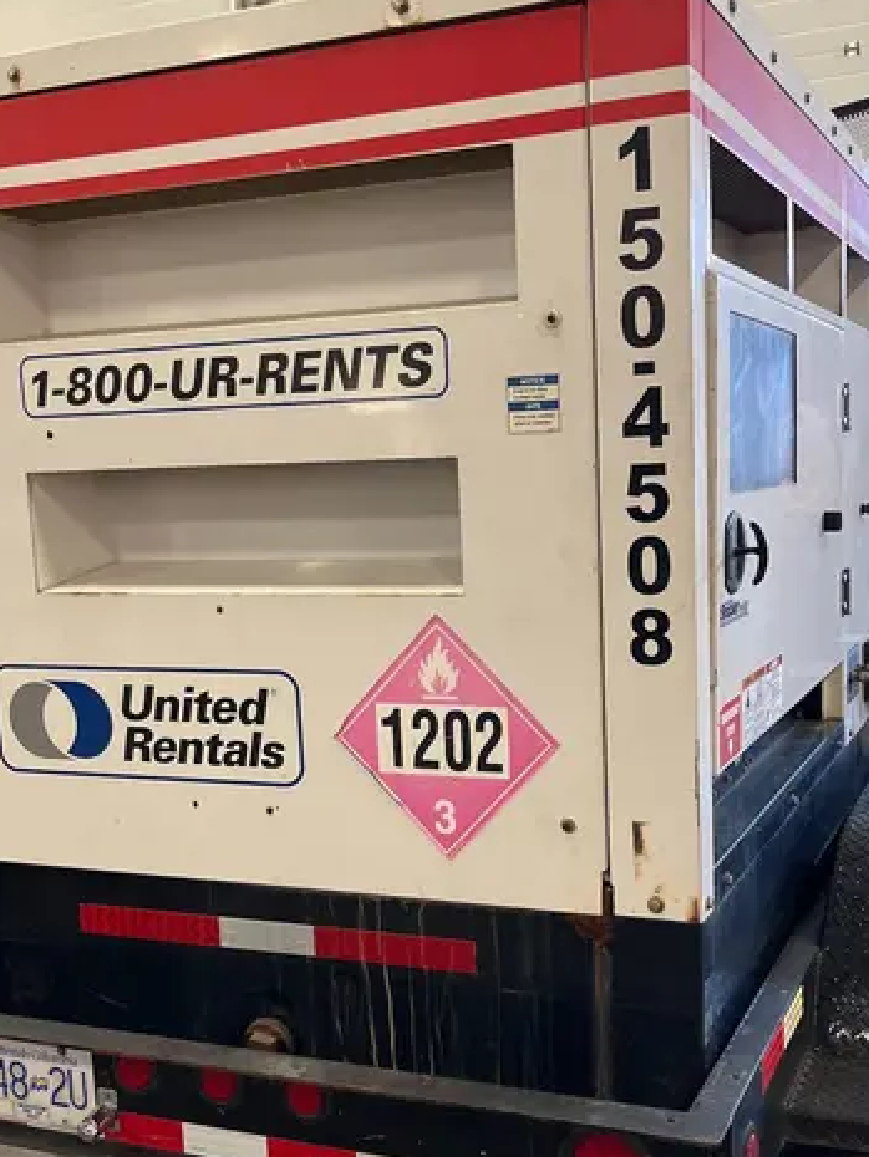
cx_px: 503
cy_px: 683
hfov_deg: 35.1
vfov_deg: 45.6
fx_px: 1372
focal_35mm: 41
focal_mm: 5.1
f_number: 1.6
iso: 200
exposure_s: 1/60
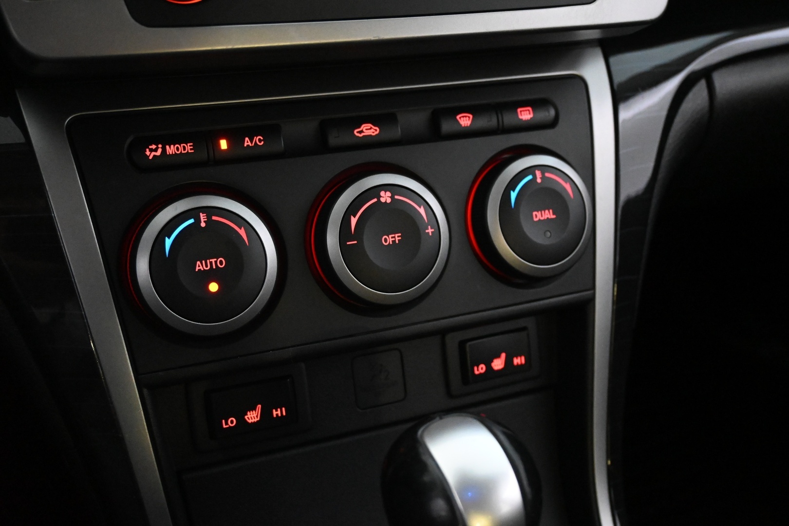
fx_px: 855
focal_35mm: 39
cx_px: 394
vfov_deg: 34.2
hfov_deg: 49.6
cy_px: 263
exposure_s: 1/40
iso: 7200
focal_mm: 26
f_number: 4.5
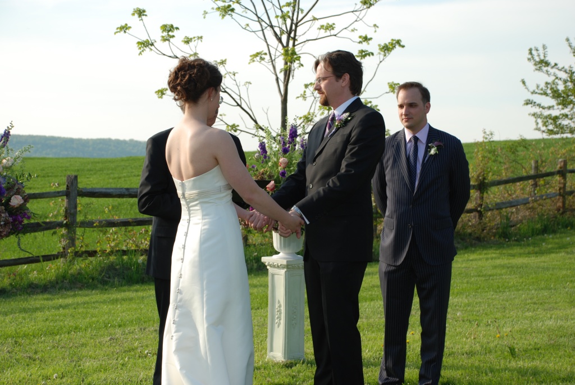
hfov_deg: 26.0
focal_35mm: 78
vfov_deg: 17.5
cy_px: 192
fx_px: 1247
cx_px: 288
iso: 100
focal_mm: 52
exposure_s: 1/160
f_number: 6.3
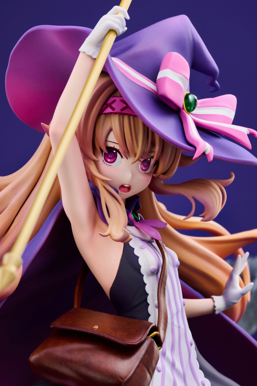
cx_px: 128
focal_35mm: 300
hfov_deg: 4.6
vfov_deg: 6.9
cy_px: 193
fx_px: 3216
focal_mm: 200
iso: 160
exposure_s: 1/100
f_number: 13
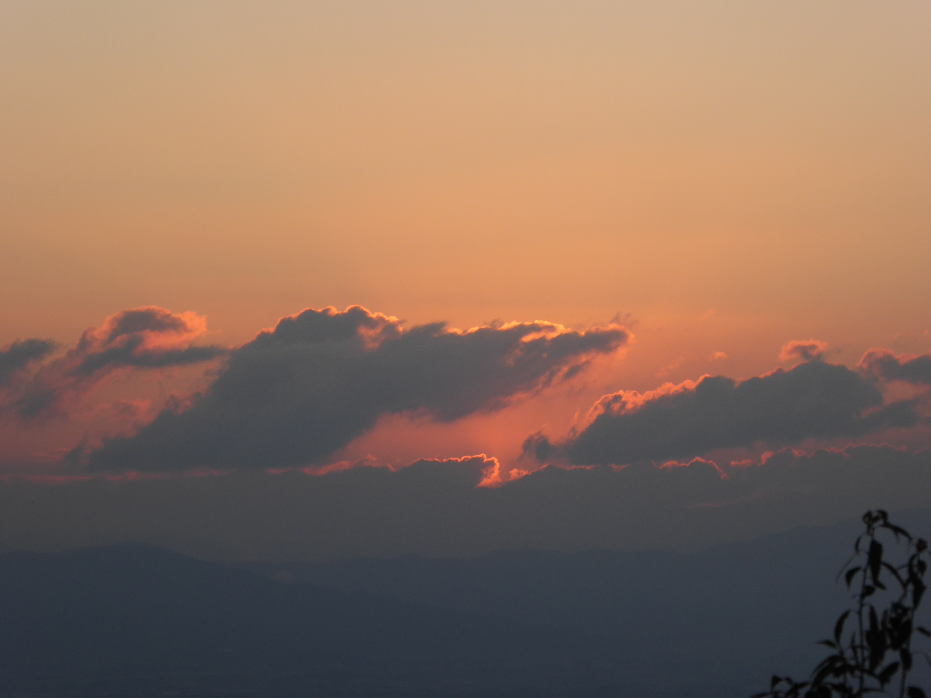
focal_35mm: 222
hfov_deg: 8.9
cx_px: 466
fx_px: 5971
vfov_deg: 6.7
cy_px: 349
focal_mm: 35.8
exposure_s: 1/160
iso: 100
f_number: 5.6
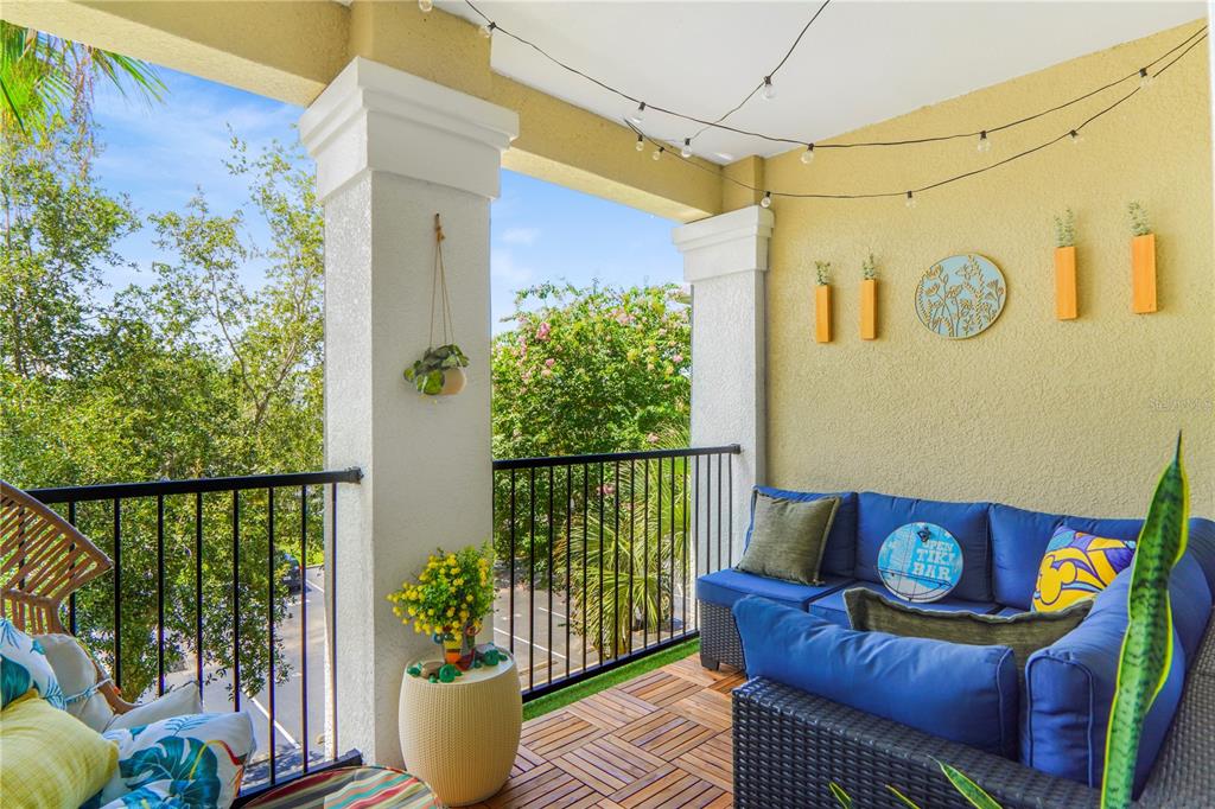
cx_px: 608
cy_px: 404
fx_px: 607
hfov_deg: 90.0
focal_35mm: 18
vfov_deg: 67.3
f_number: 5.6
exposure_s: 1/200
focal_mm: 12
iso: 320
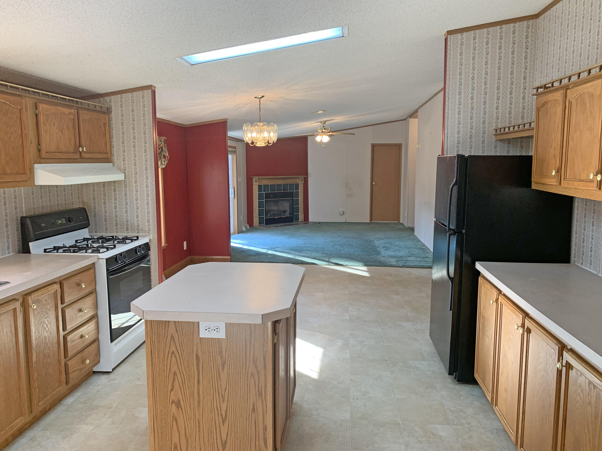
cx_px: 301
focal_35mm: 26
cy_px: 226
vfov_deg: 53.1
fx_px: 452
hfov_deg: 67.3
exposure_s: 1/60
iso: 64
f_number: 1.8
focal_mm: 4.25
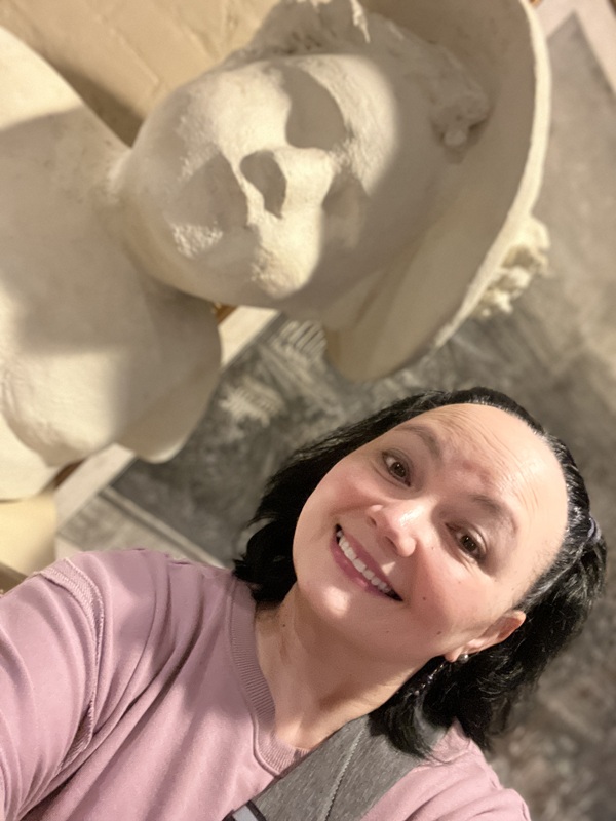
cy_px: 410
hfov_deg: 46.8
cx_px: 308
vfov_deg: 60.0
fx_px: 712
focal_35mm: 30
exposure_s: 1/30
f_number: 2.2
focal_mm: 2.71
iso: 640
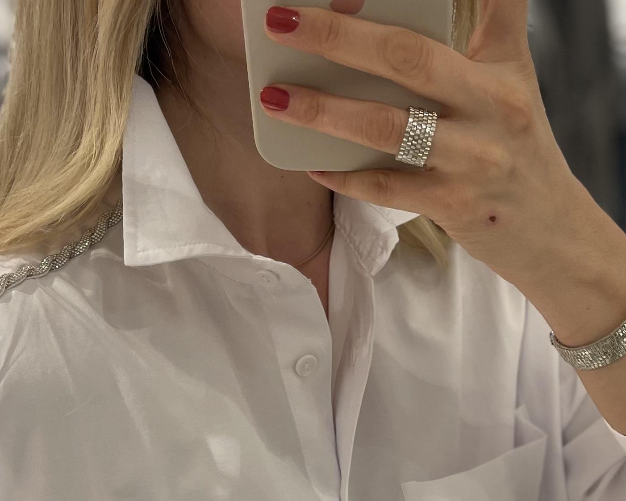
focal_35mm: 73
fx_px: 1352
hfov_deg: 26.0
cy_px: 453
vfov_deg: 20.5
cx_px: 369
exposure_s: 1/100
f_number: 1.6
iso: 125
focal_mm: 5.1
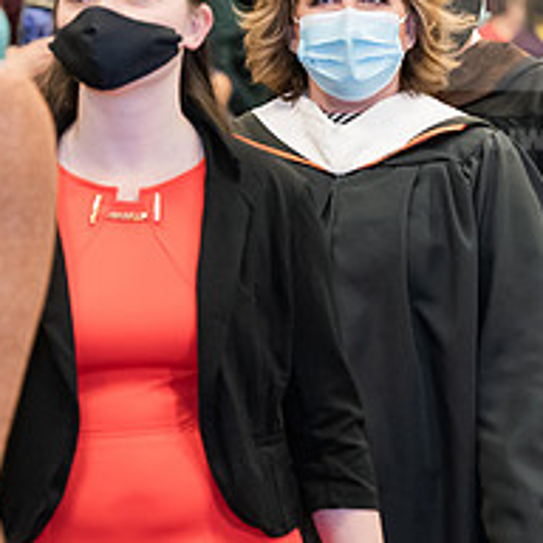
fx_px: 4188
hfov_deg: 7.4
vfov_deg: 7.4
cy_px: 197
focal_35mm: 236
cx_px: 356
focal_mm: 92
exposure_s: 1/200
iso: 2000
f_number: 3.5
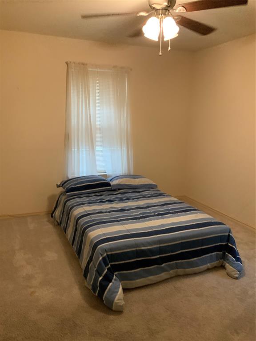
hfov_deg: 48.2
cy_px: 170
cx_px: 128
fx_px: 286
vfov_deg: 61.7
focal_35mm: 29
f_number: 1.8
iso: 320
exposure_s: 1/40
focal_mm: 3
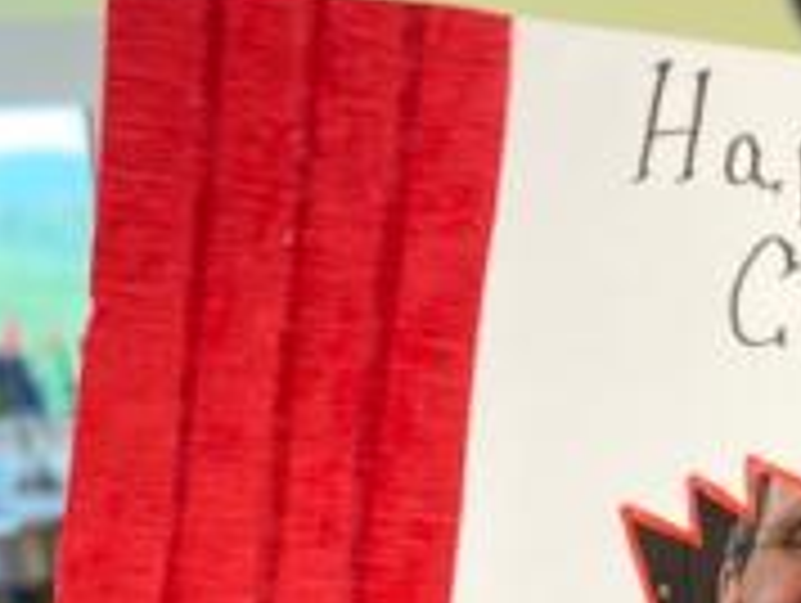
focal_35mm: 73
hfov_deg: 24.7
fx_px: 1691
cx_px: 900
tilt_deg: -11.9
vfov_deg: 19.5
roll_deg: +1.7
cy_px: 637
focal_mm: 4.25
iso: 80
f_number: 1.8
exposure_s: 1/60
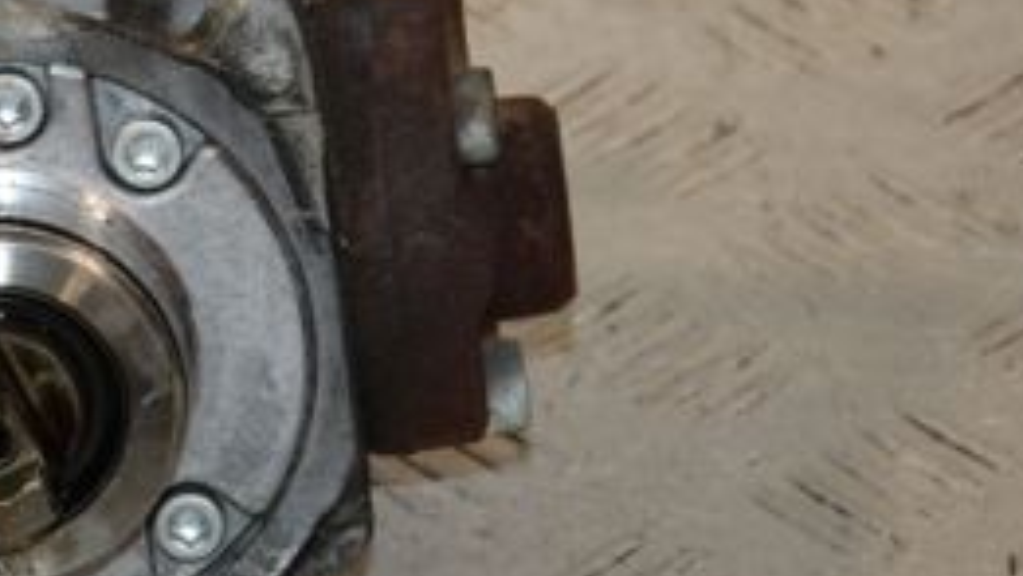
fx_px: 7326
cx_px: -110
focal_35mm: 270
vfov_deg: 4.5
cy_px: 157
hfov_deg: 7.9
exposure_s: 1/200
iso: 800
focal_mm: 70
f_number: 7.1
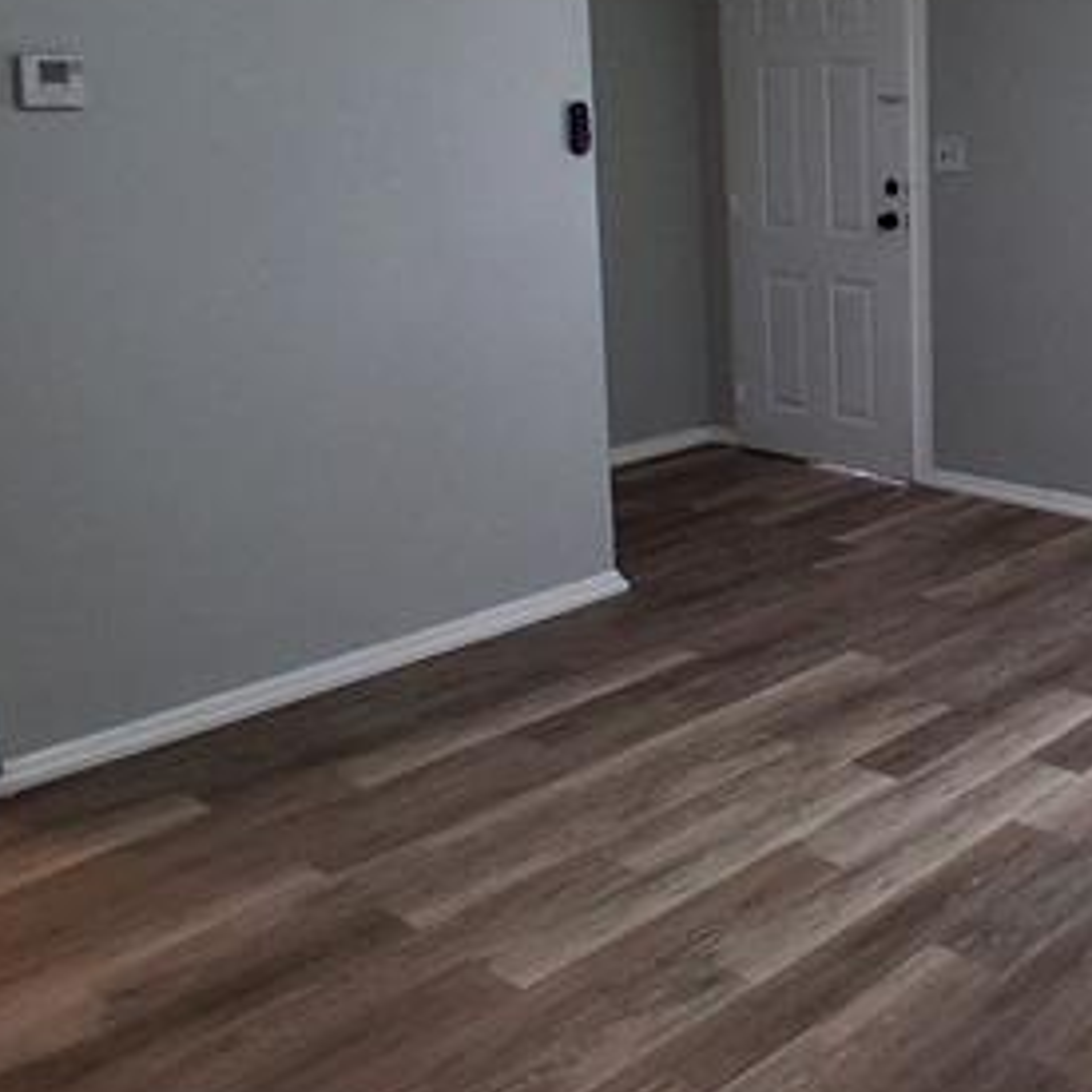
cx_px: 1100
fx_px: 1499
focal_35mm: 42
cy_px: 322
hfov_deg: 36.0
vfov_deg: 39.3
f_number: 2.2
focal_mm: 1.4
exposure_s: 1/40
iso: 160
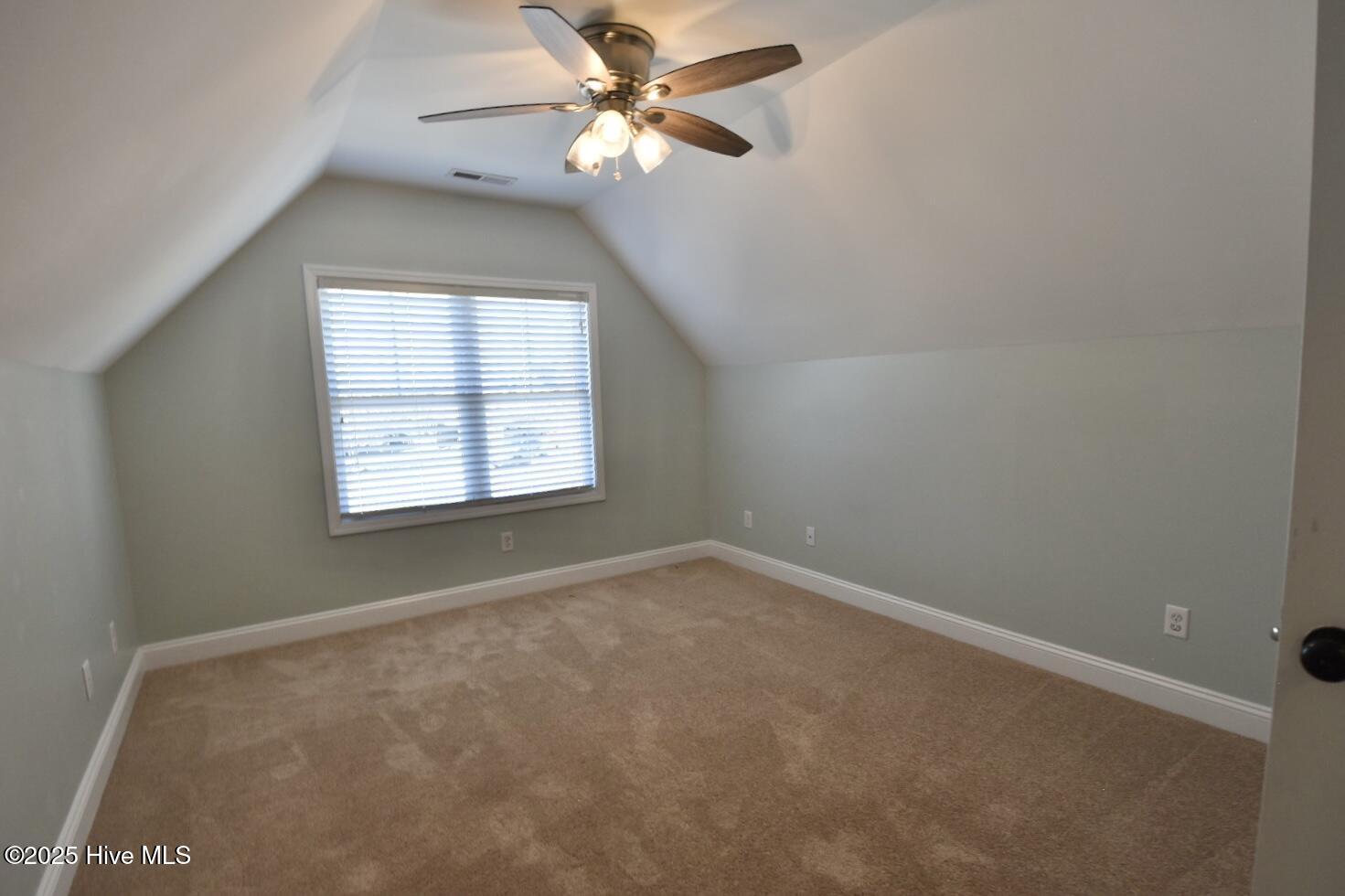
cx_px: 672
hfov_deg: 100.4
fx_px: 560
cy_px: 448
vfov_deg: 77.3
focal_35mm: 15
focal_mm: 10
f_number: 5
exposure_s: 1/100
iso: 400
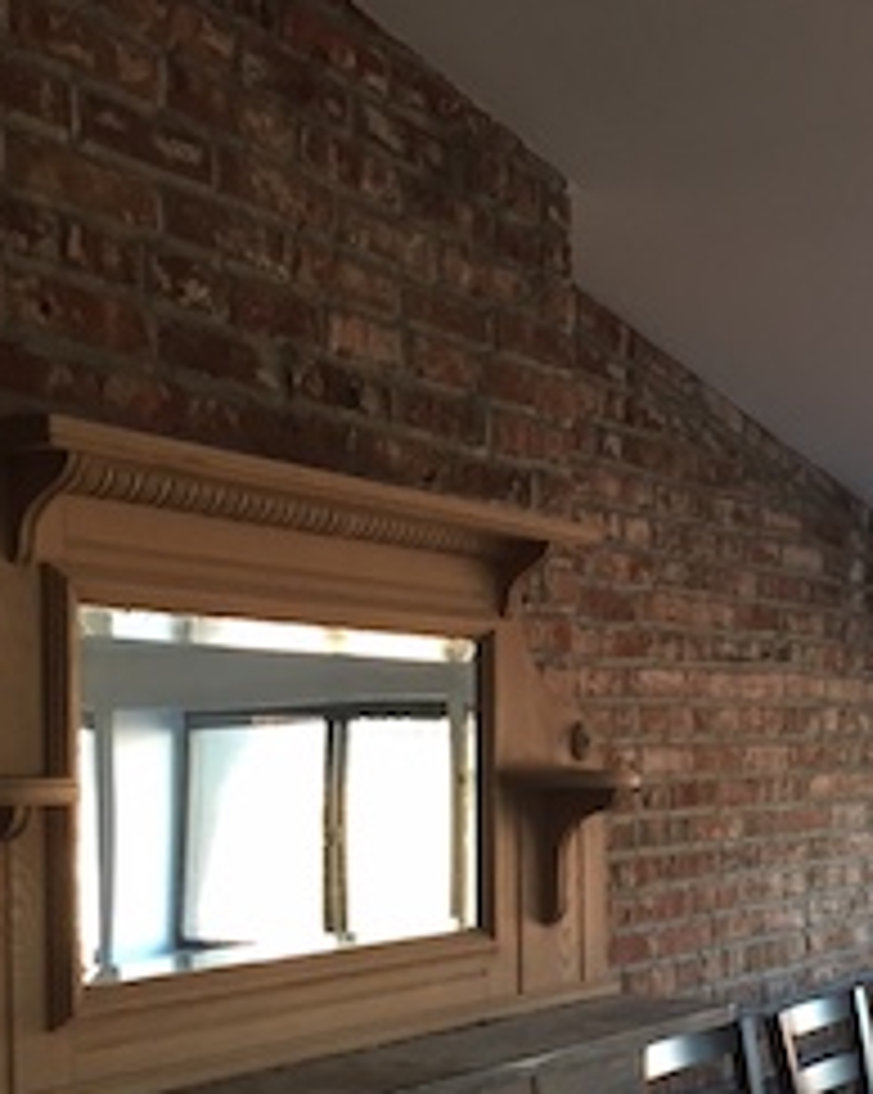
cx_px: 752
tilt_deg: -1.8
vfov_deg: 32.9
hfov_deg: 26.4
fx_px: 1811
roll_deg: +0.5
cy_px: 837
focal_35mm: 56
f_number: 2.2
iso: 64
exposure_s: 1/30
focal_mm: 4.15
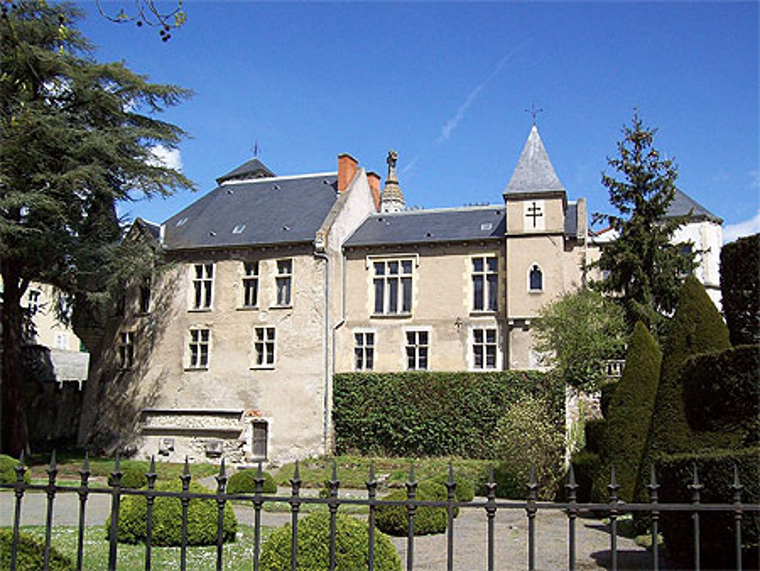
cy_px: 286
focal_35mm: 36
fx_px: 791
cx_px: 380
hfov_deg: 51.3
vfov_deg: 39.7
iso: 80
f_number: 4.8
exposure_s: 1/526
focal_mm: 6
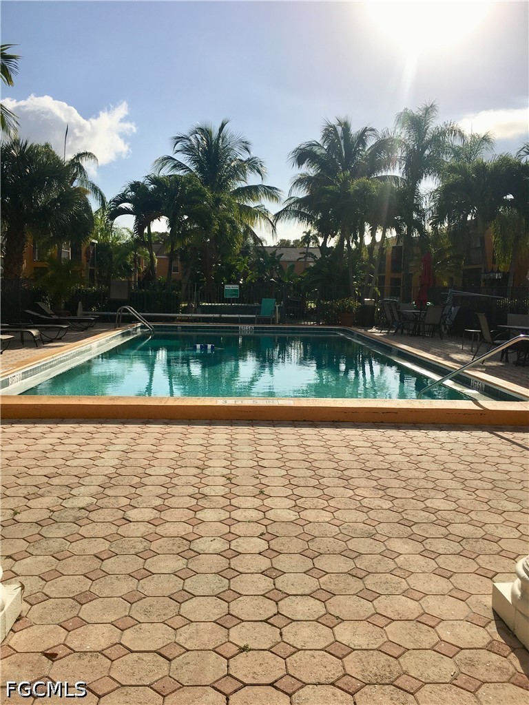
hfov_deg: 48.2
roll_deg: -2.1
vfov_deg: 61.7
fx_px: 591
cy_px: 352
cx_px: 264
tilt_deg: -4.6
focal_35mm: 29
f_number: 2.2
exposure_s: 1/4525
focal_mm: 4.15
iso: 25
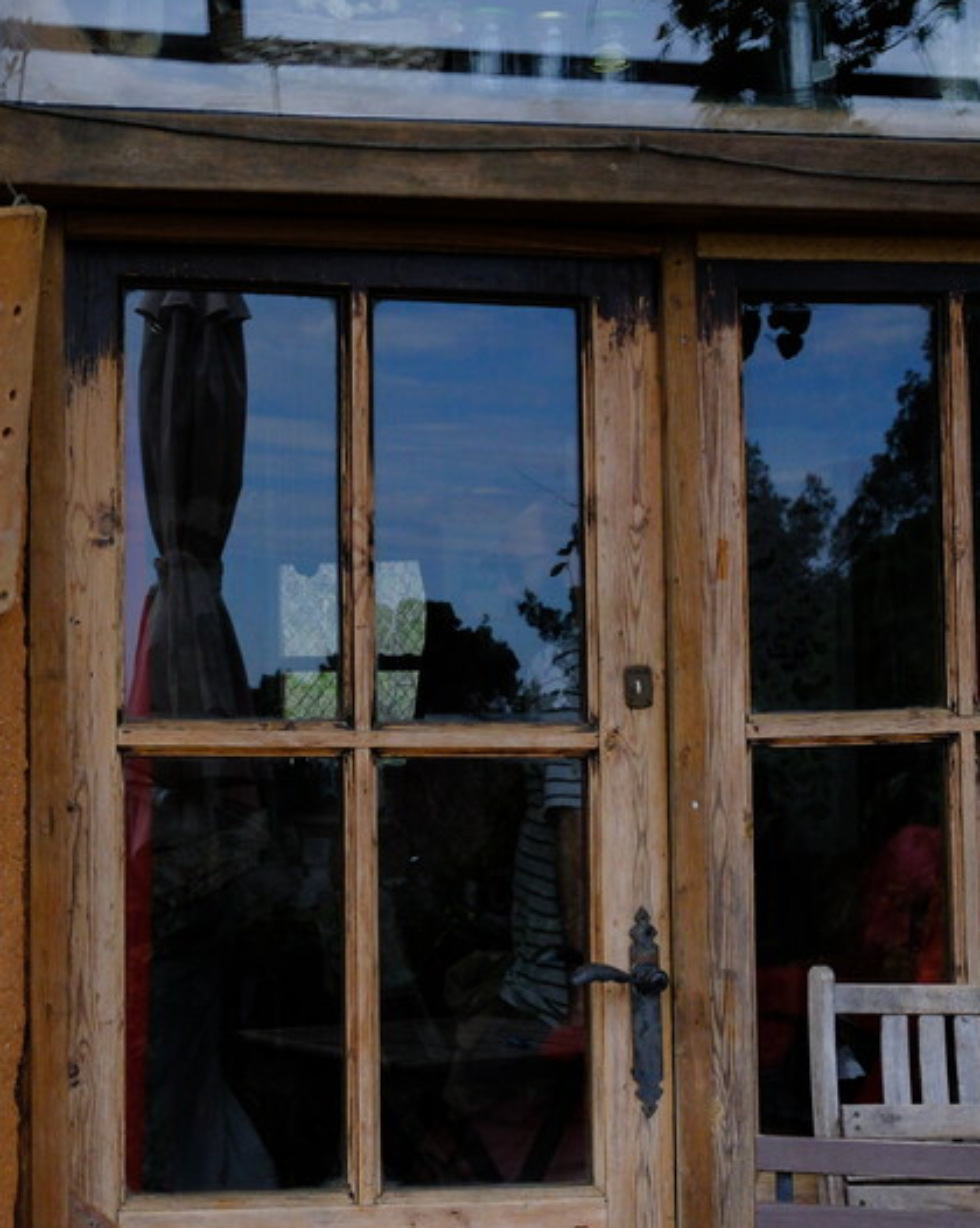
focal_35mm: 75
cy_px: 521
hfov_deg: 20.2
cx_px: 201
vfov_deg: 25.4
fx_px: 2722
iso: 1250
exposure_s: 1/2000
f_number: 5
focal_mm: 23
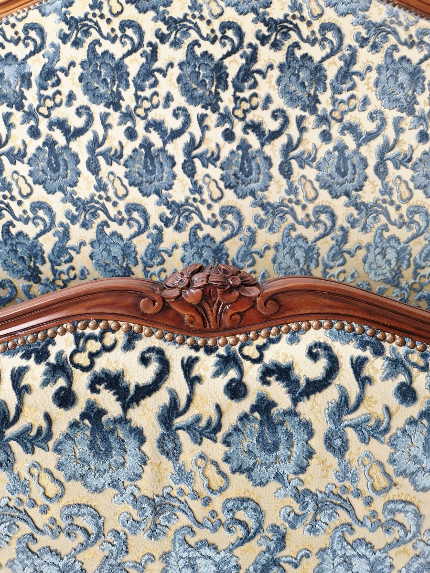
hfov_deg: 58.9
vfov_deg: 73.9
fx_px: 381
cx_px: 215
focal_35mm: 23
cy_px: 286
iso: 160
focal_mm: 5.4
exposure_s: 1/180
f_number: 1.8
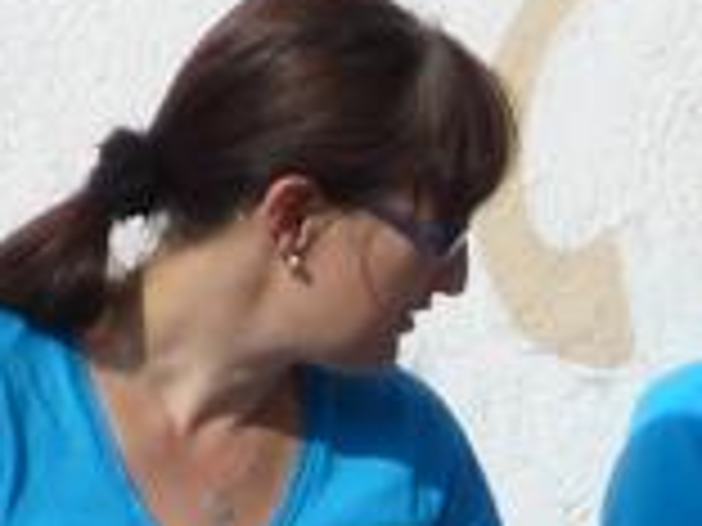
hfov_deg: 2.0
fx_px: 20503
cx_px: 1494
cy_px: 1083
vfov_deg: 1.5
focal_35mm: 1011
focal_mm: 27.6
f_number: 5.4
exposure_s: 1/640
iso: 100
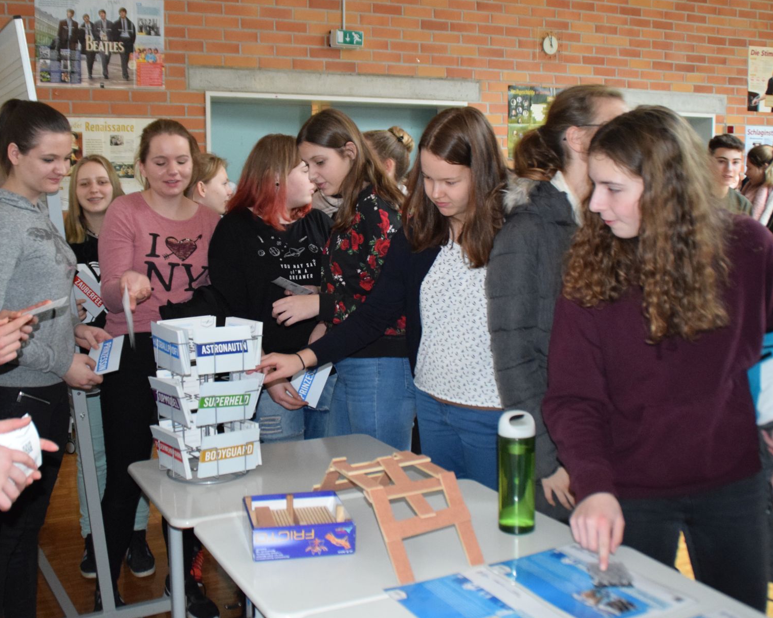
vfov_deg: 36.5
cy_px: 286
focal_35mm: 41
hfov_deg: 44.6
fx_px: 938
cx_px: 317
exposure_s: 1/60
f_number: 3.5
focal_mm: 22
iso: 3200
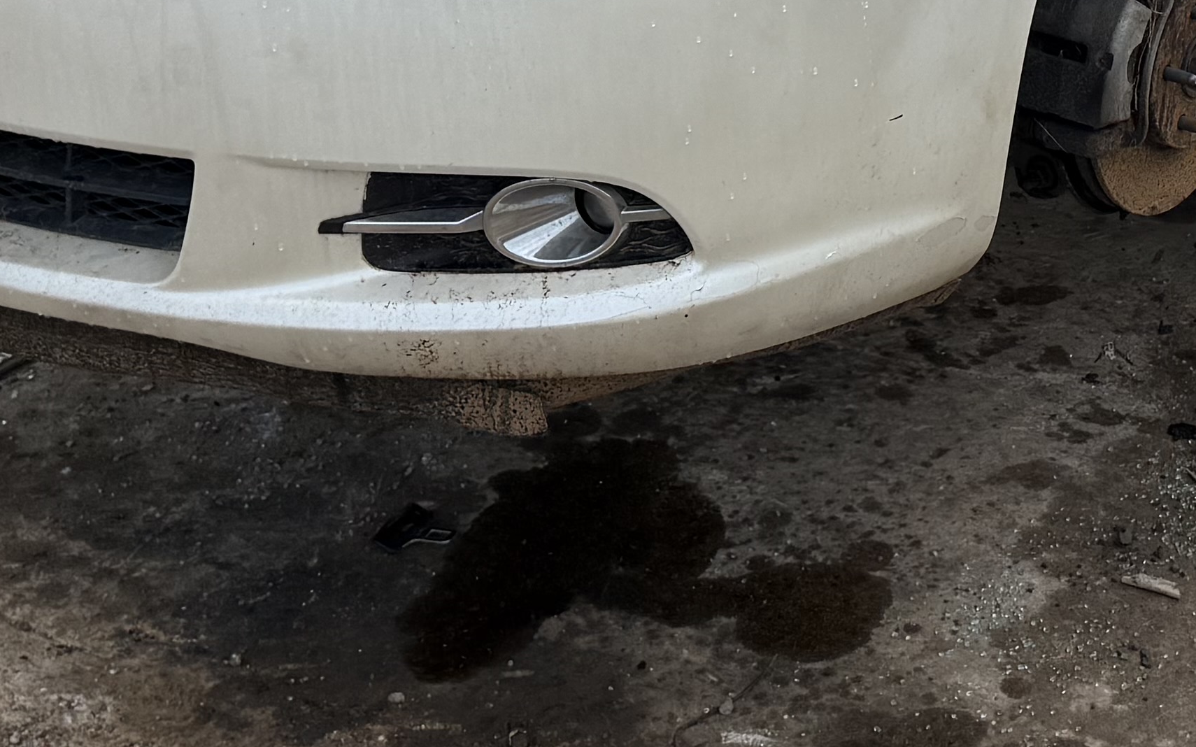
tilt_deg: -4.4
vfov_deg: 14.5
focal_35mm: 85
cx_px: 941
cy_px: -324
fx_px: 2770
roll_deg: -2.3
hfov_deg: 24.0
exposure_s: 1/1949
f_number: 1.78
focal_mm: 6.76
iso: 80
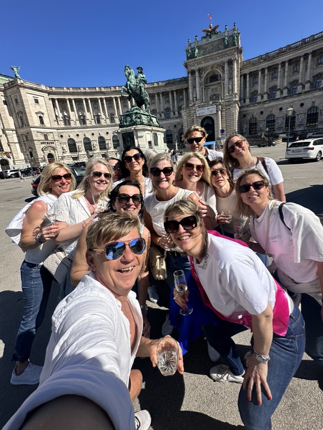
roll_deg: +7.7
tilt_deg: -14.8
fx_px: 186
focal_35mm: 15
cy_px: 201
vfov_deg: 98.0
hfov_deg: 81.7
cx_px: 172
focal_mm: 2.22
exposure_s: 1/1825
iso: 50
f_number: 2.2
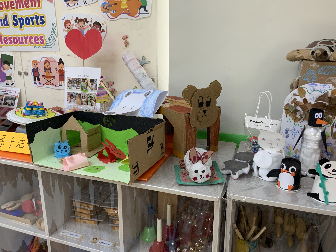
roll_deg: -1.0
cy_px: 126
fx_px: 281
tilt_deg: -16.5
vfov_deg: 48.2
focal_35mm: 29
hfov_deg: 61.7
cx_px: 168
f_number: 1.8
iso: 64
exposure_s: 1/50
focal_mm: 3
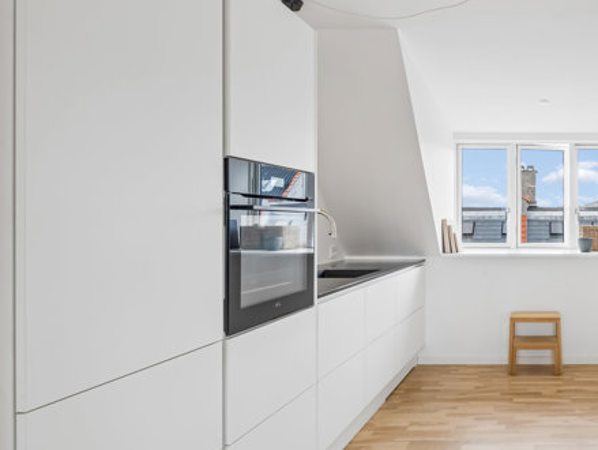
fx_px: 484
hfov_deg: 54.7
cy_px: 220
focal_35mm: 28
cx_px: 544
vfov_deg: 49.8
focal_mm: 16
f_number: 11
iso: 125
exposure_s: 1/10
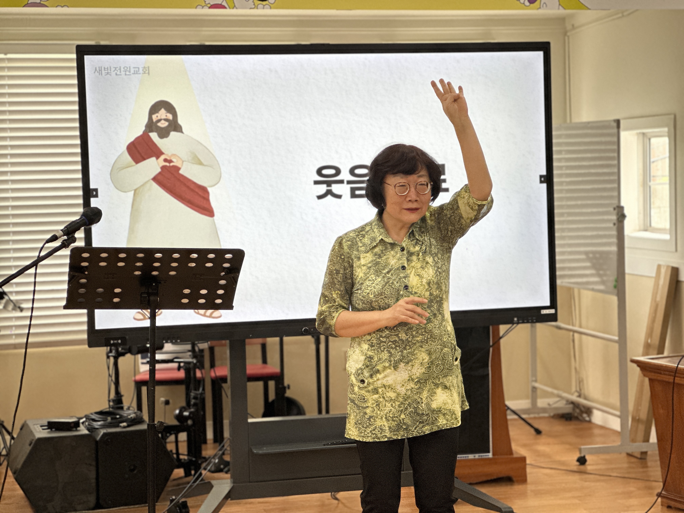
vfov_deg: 19.1
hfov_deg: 25.3
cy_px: 256
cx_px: 342
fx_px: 1521
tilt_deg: -3.1
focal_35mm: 77
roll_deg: +0.4
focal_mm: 9
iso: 160
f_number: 2.8
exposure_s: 1/120
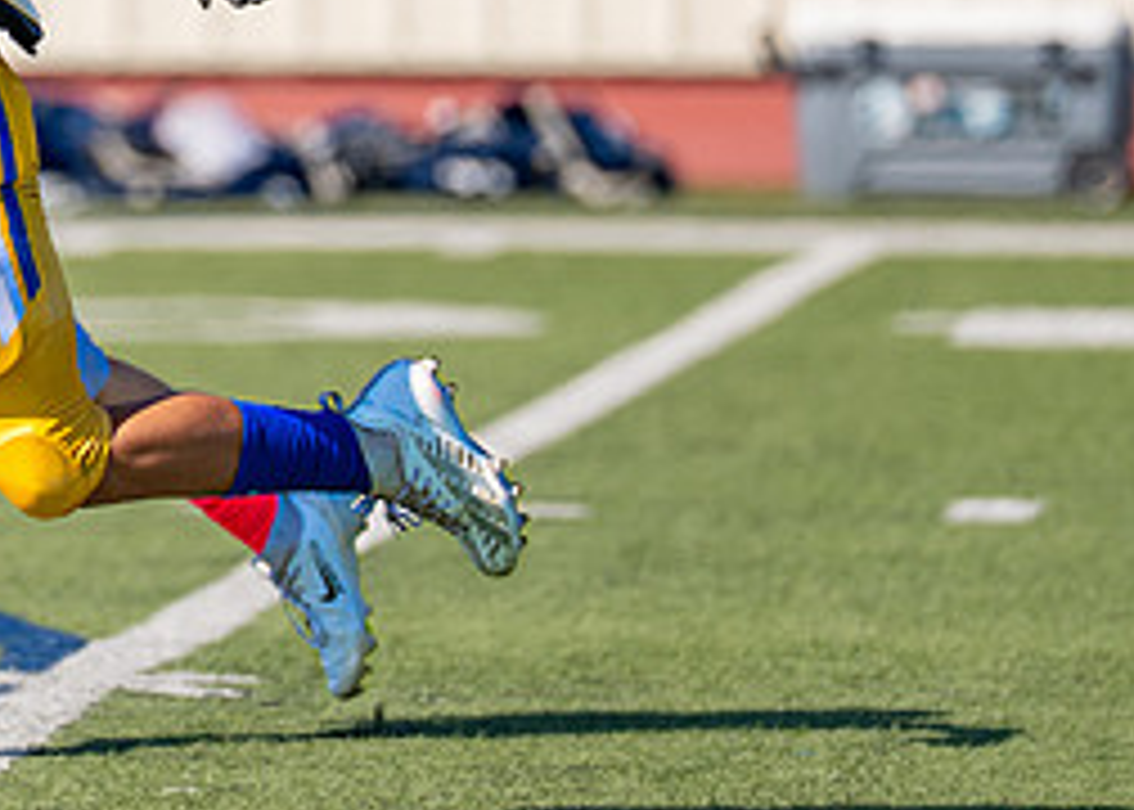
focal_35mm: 662
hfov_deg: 3.0
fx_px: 21321
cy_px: -128
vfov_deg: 2.2
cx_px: -196
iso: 100
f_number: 2.8
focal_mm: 200
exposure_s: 1/2500
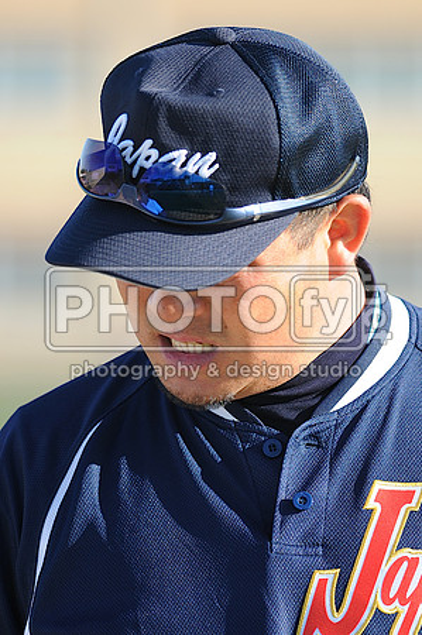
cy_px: 318
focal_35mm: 450
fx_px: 7930
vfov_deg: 4.6
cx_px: 211
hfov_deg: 3.0
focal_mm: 300
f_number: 4
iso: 200
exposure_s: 1/640
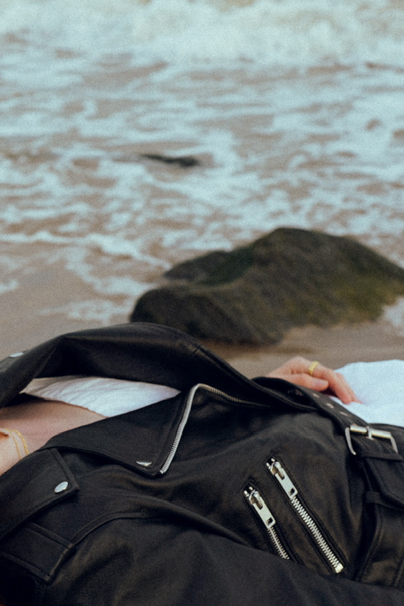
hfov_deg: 15.4
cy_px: 330
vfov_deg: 23.4
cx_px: -7
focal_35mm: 87
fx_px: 1464
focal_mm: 35
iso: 125
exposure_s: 1/400
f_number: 4.5
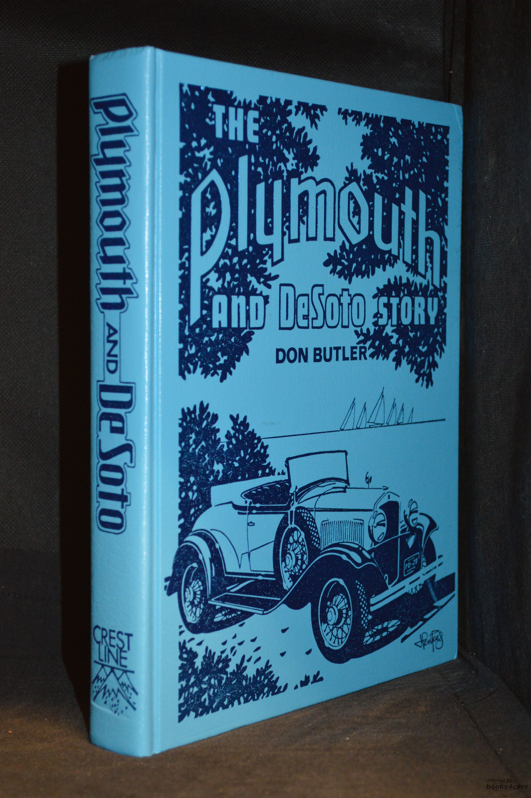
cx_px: 266
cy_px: 399
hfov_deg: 21.5
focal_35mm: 63
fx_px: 1396
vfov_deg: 31.9
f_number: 5.3
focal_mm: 42
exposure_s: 1/30
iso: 1800
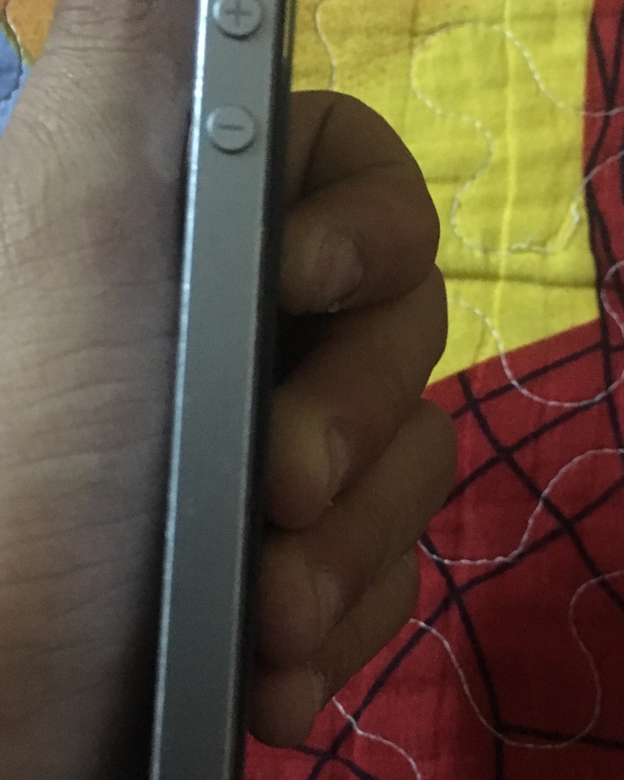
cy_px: 391
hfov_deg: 28.5
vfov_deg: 35.4
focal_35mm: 53
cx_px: 377
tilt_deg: -69.5
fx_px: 1224
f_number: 2.2
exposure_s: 1/17
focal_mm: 4.15
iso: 640
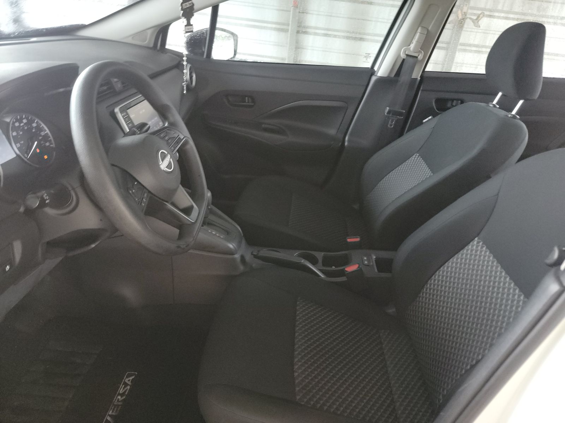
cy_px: 212
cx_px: 282
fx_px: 392
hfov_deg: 71.6
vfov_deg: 56.8
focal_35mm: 24
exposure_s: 1/59
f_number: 1.8
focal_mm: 6.7
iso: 1359
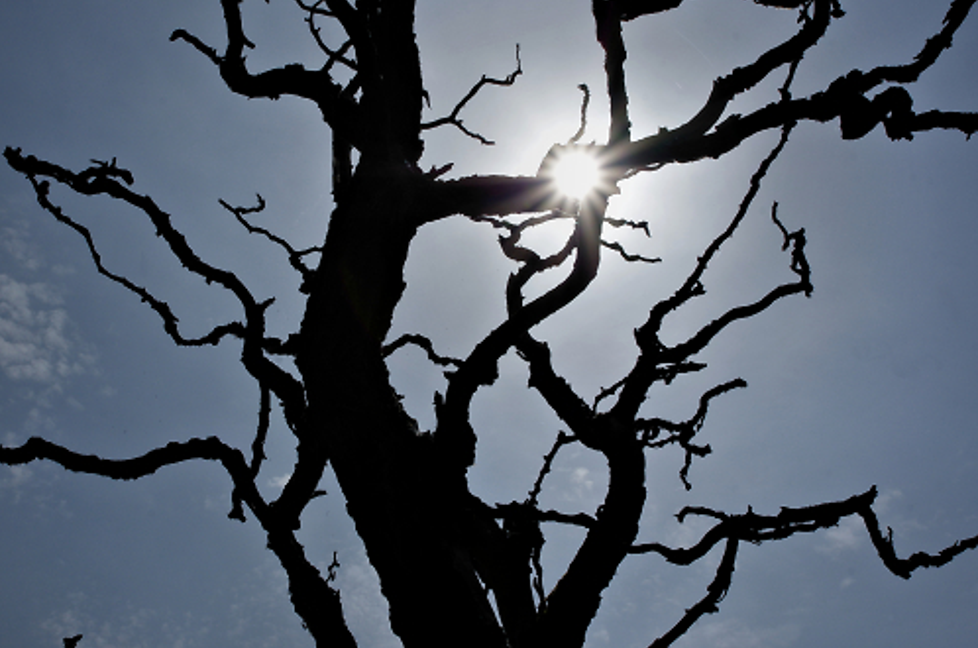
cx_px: 407
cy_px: 291
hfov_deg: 41.8
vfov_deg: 28.5
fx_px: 1274
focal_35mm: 47
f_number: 20
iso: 200
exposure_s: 1/1000
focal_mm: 26
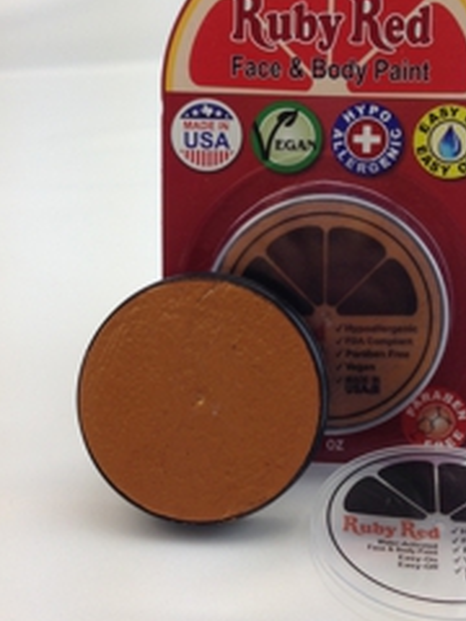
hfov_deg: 25.9
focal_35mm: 56
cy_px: 261
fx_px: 1005
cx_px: 334
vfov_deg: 34.3
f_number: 2.4
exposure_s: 1/192
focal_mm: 4.12
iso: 50
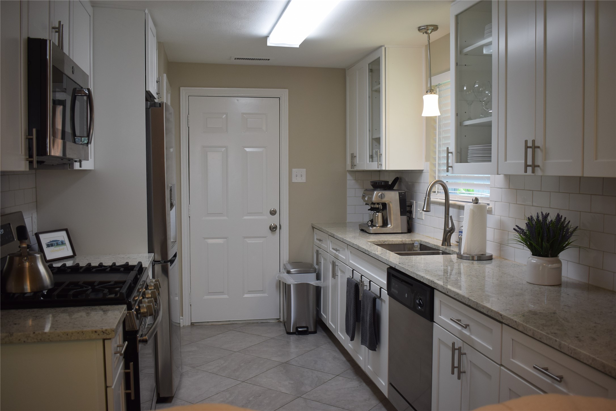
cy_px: 206
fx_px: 565
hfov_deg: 57.2
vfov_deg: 40.0
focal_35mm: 33
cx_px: 308
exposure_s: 1/80
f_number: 4.5
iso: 400
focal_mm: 22
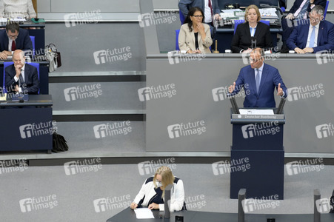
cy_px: 111
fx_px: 1854
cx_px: 167
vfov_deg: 6.9
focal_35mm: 200
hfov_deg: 10.3
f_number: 5.6
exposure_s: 1/400
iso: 8000
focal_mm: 200
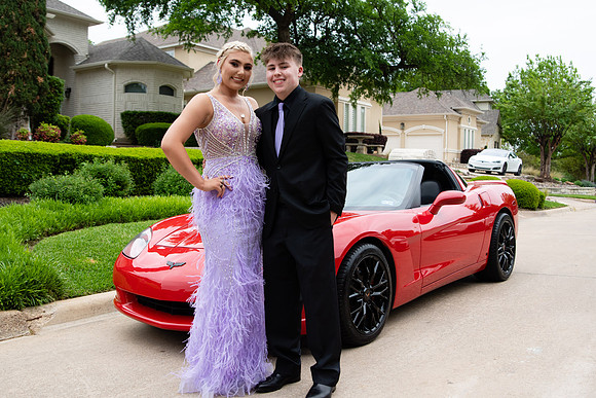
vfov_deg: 36.9
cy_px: 199
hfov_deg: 53.1
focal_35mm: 36
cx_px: 298
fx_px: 596
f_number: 2.8
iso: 500
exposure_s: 1/1000
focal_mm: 24
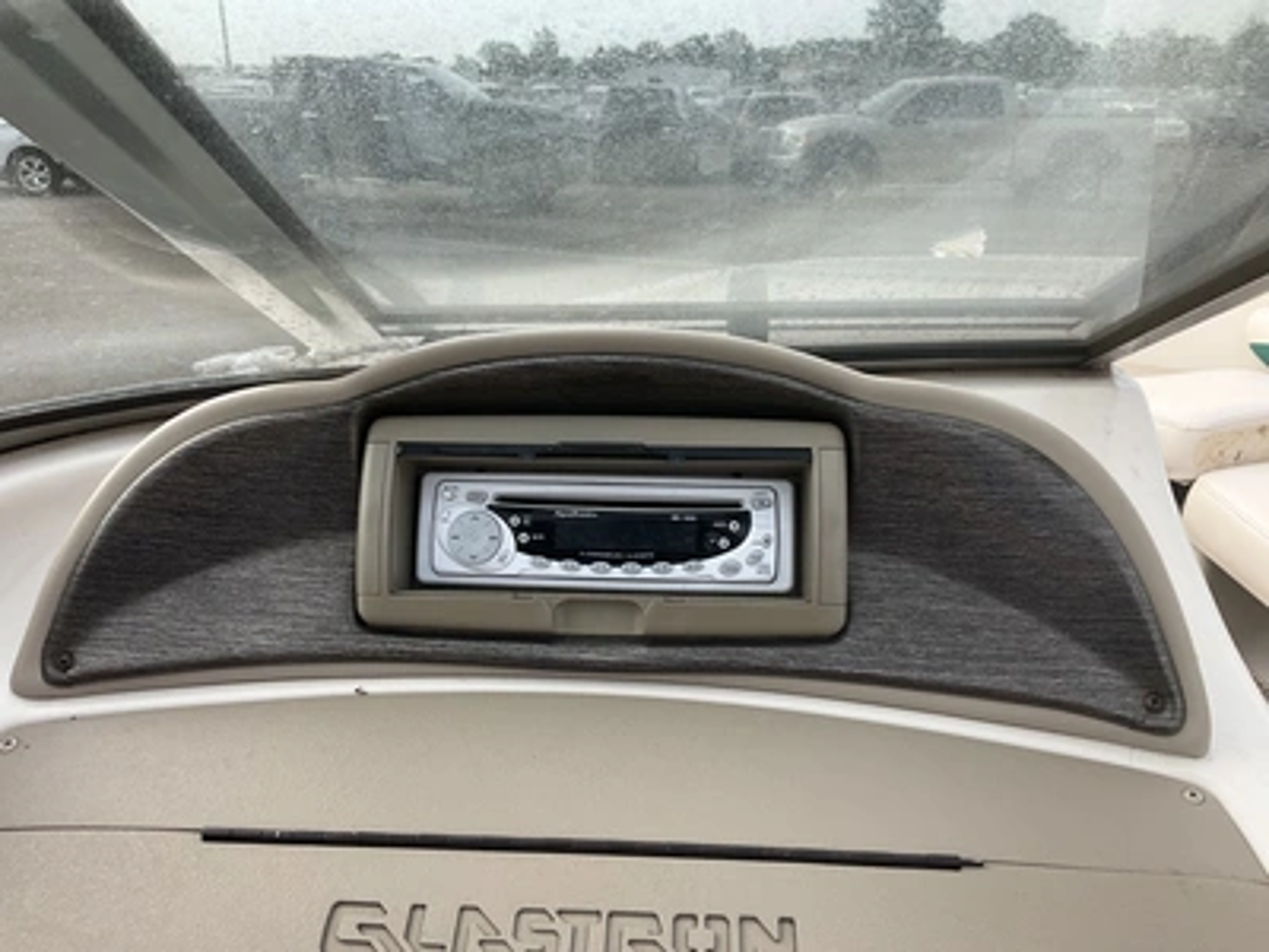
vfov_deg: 48.2
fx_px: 1063
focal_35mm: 29
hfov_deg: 61.7
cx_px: 634
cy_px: 476
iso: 25
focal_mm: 3
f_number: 1.8
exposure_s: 1/700
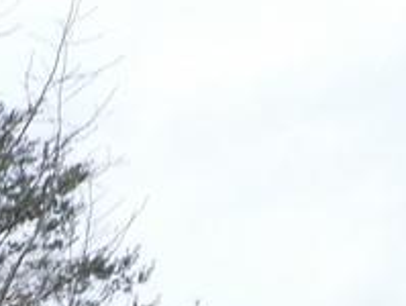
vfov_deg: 9.0
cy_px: 643
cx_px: 131
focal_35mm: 154
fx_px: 1809
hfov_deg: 12.8
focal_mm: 4.1
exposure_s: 1/50
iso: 125
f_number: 3.3
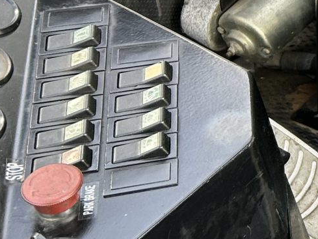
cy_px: -90
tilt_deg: -37.4
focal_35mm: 136
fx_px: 1250
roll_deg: -1.7
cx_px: 804
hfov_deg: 11.5
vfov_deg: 10.6
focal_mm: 5.7
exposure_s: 1/121
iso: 40
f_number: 1.5
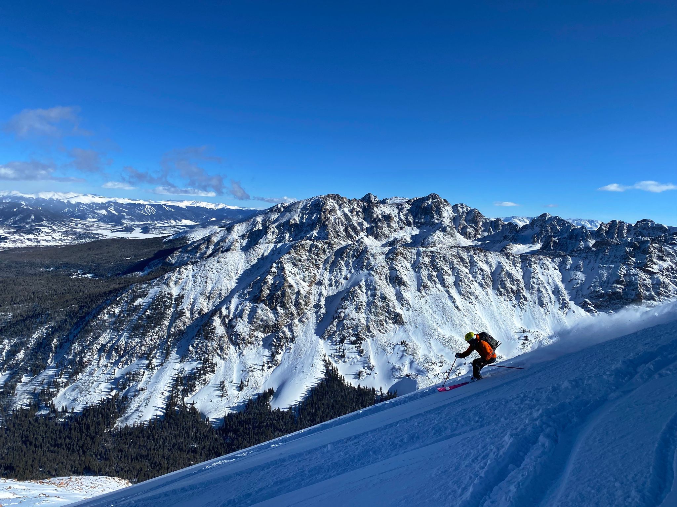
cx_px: 338
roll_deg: -0.1
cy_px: 254
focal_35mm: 26
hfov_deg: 67.3
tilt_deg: -5.9
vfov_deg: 53.1
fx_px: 508
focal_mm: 4.25
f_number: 1.8
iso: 32
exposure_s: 1/5025
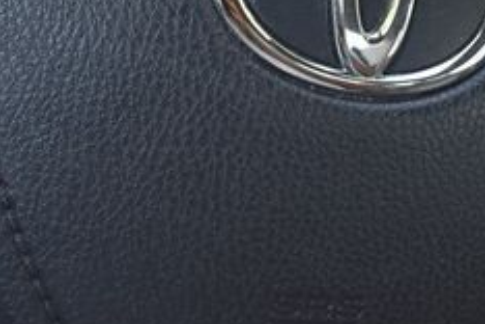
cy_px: -34
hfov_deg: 27.0
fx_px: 997
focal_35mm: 74
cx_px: 129
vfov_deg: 17.8
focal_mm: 18
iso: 800
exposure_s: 1/125
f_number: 3.5
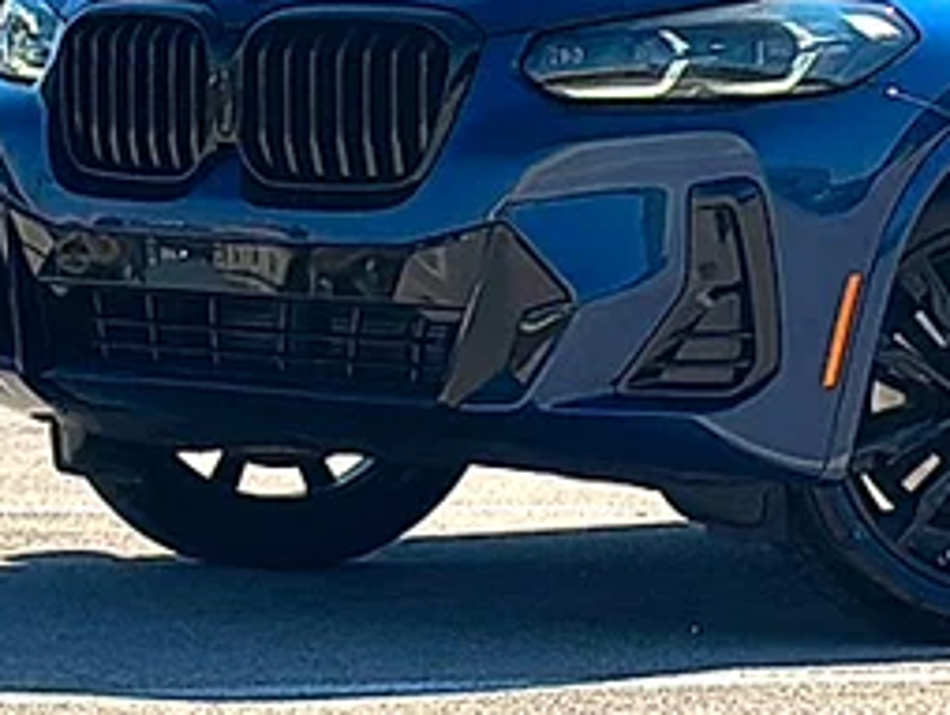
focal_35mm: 179
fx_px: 4917
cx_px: 1081
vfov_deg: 8.3
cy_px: 88
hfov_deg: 10.9
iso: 64
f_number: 1.78
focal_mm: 6.86
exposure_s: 1/5917
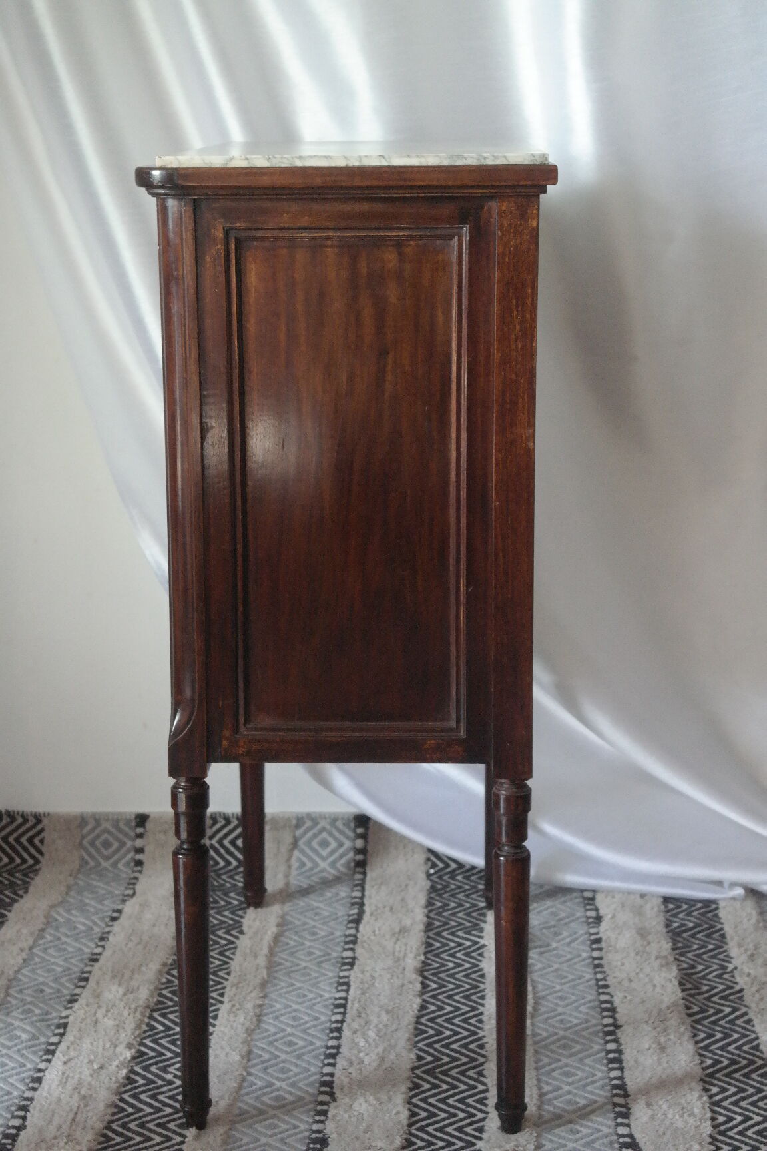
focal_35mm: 69
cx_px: 384
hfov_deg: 19.7
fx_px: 2205
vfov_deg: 29.2
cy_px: 576
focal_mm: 45
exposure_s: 1/80
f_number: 5
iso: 3200
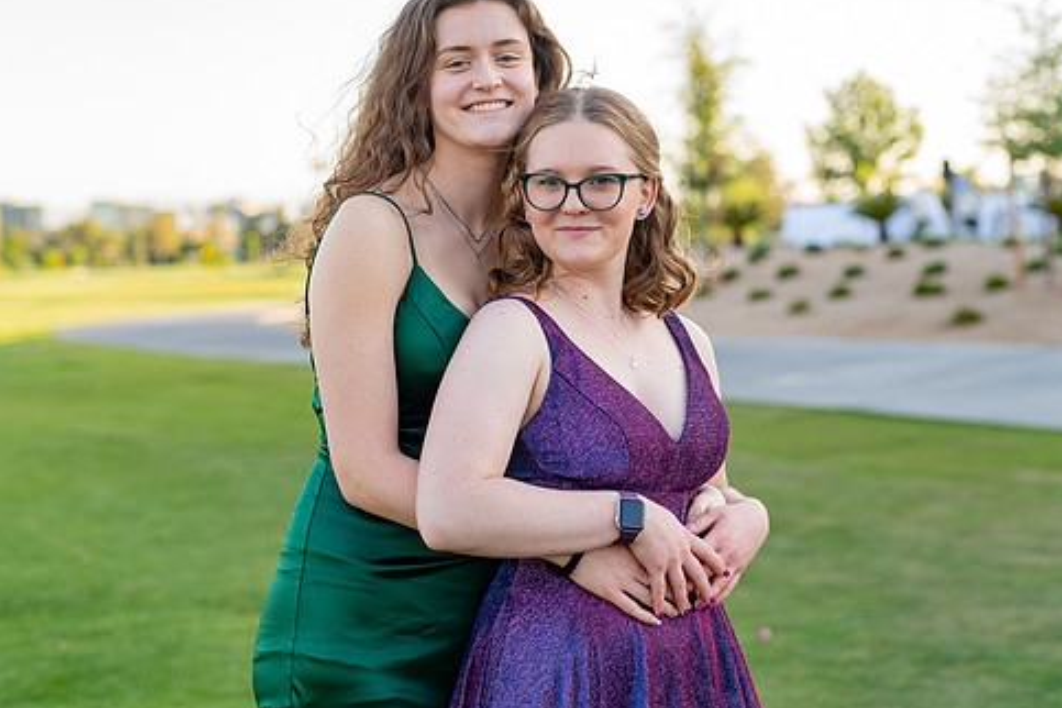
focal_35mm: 60
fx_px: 1770
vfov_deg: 22.6
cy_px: 303
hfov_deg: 33.4
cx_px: 598
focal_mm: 50
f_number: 2.8
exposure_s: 1/250
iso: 100
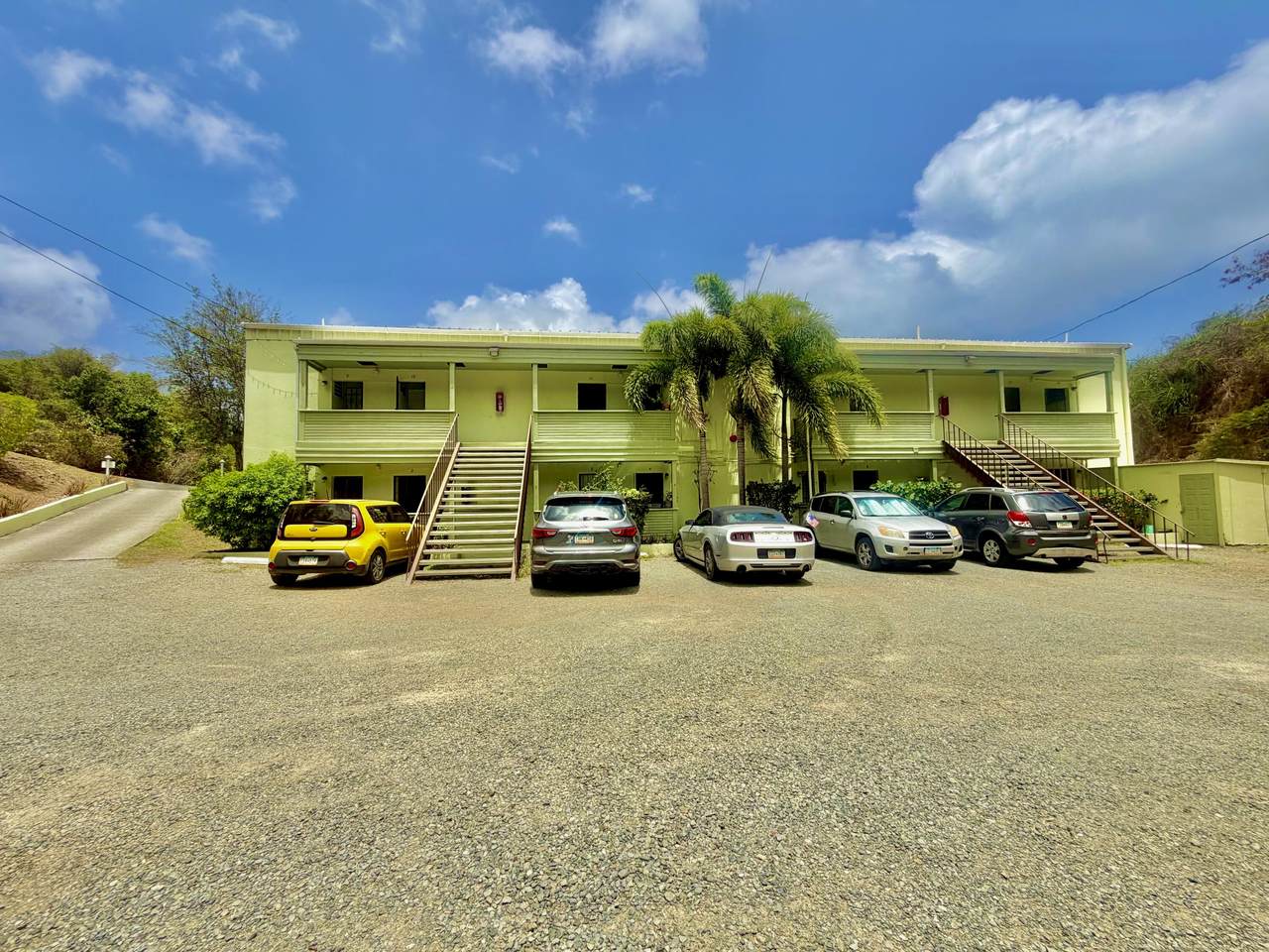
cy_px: 476
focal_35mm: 14
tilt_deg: +3.7
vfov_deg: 85.7
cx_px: 634
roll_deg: +1.4
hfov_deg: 102.1
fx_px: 513
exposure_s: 1/1211
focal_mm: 2.22
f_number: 2.2
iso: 20
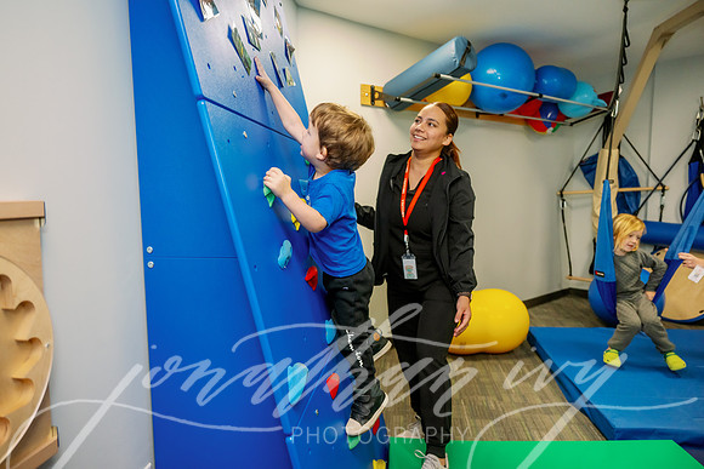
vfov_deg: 53.2
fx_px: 469
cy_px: 234
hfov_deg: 73.7
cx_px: 352
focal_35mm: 24
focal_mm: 24
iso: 1250
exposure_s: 1/200
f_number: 2.8
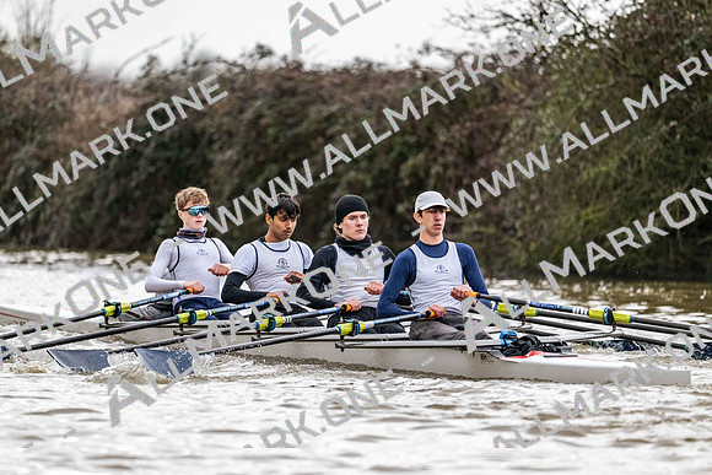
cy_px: 238
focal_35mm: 400
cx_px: 356
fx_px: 7913
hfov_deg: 5.2
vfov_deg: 3.4
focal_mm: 400
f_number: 4.5
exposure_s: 1/1600
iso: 3200
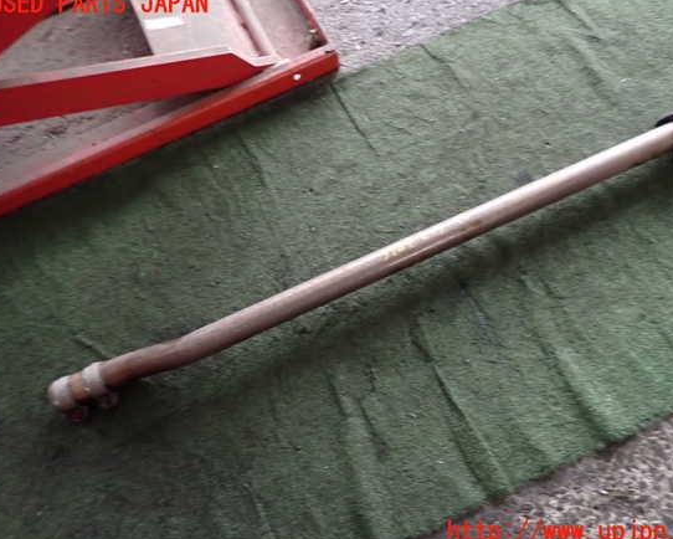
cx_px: 355
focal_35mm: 27
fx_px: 538
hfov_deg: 64.0
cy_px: 268
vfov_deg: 53.2
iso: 640
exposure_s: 1/30
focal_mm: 4.5
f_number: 2
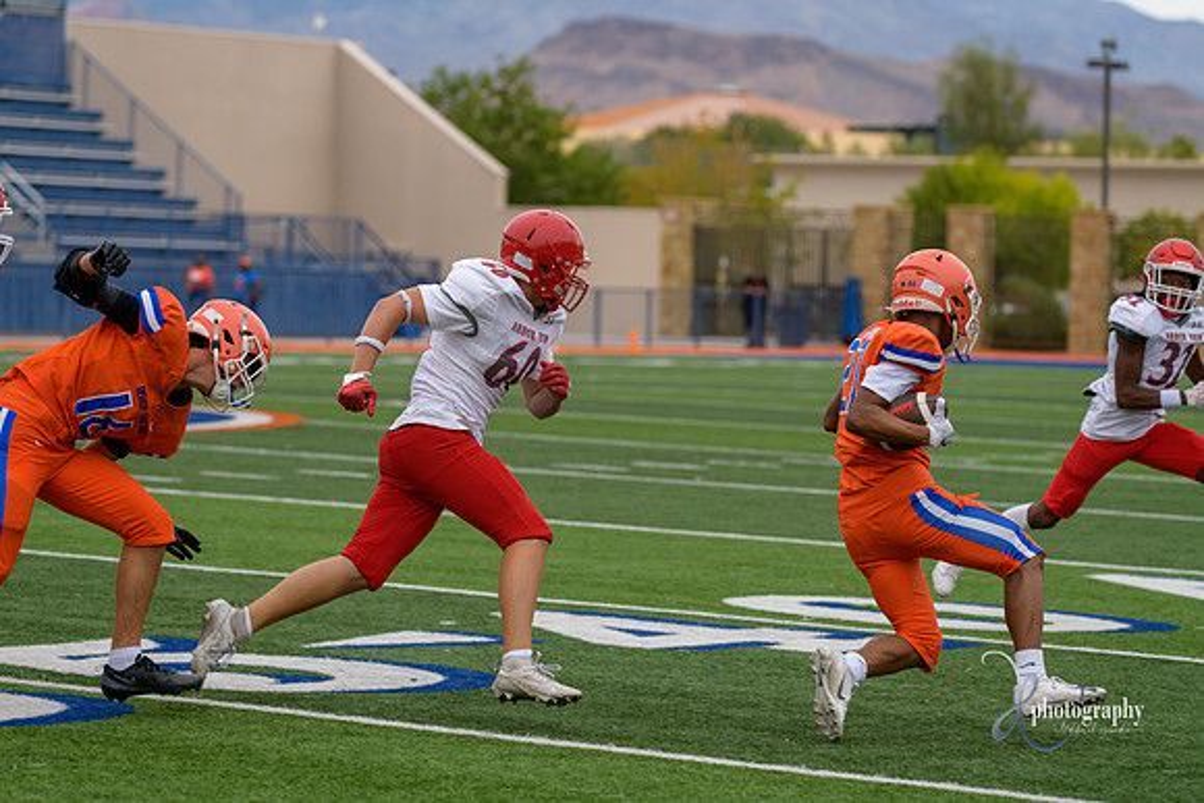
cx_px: 602
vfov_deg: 9.8
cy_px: 402
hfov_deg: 14.7
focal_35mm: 140
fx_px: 4683
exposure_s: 1/1000
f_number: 3.5
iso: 320
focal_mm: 140
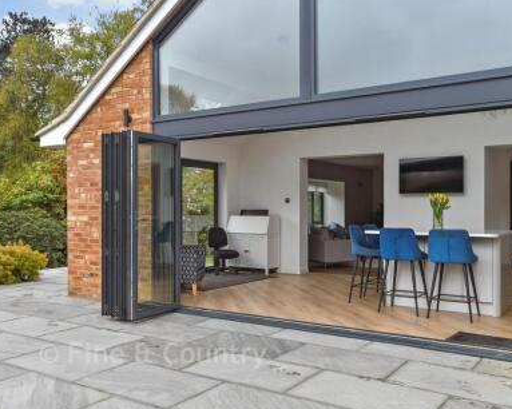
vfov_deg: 42.2
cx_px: 246
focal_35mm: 35
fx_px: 530
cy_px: 208
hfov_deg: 51.5
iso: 160
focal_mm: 20
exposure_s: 1/60
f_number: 8
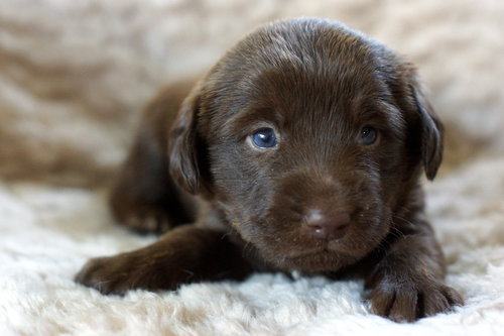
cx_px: 252
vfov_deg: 18.2
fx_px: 1050
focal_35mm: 75
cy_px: 168
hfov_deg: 27.0
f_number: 3.2
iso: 1600
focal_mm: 50
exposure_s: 1/80
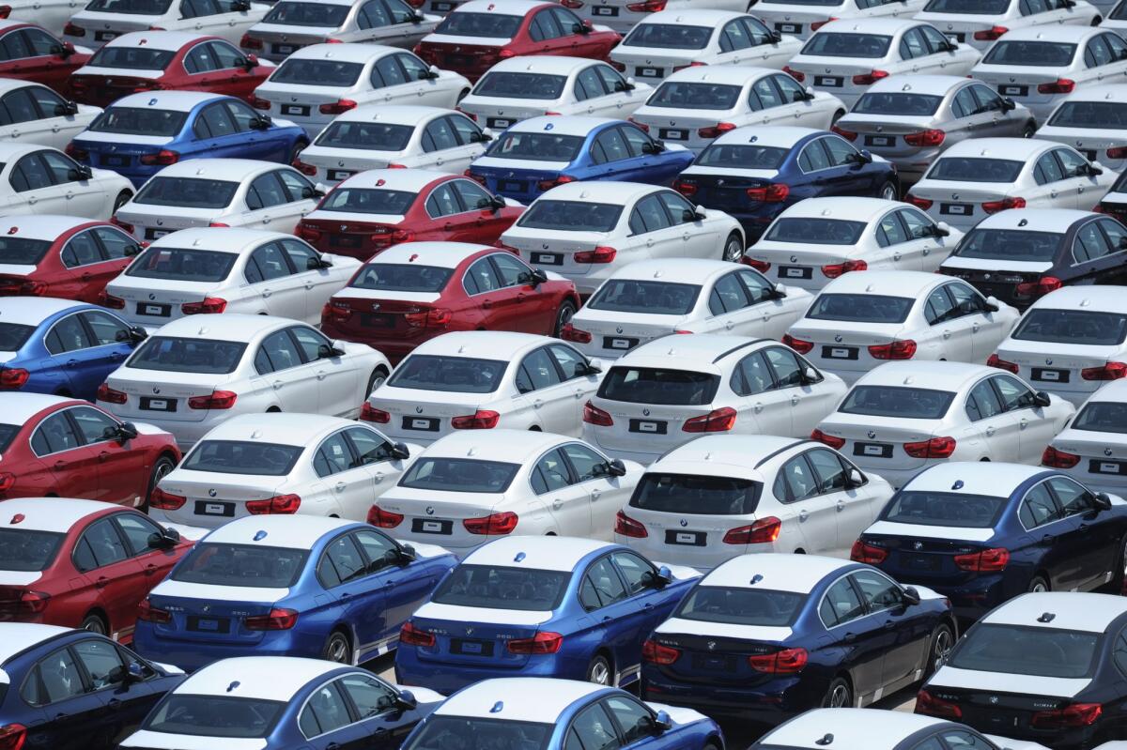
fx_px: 8136
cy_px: 375
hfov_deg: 7.9
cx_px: 564
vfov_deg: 5.3
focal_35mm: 260
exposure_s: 1/8000
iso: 1000
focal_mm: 260
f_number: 5.6
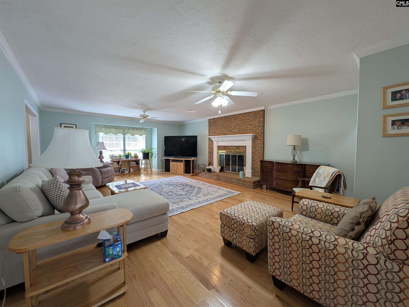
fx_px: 142
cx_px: 204
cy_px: 154
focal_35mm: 12
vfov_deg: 94.6
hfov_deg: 110.5
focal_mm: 2.02
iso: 51
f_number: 1.7
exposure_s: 1/60
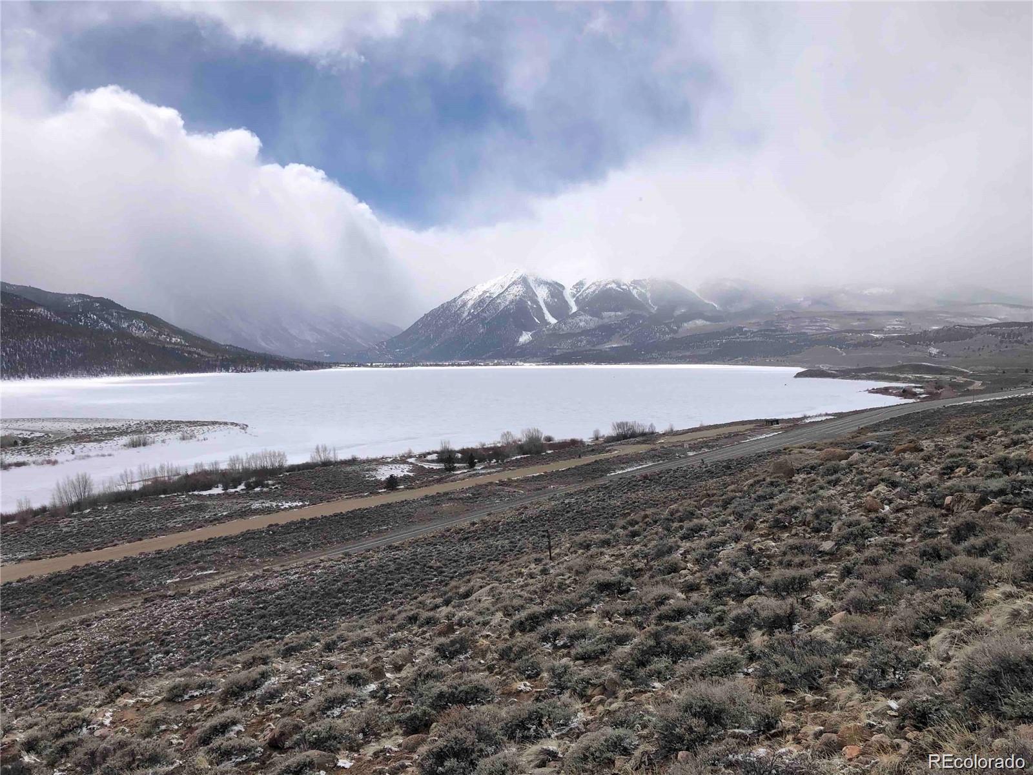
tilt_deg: -2.0
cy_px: 388
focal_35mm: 28
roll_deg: +1.1
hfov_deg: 63.4
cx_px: 516
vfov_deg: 49.7
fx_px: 836
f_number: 1.8
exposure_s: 1/6098
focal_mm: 3.99
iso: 20
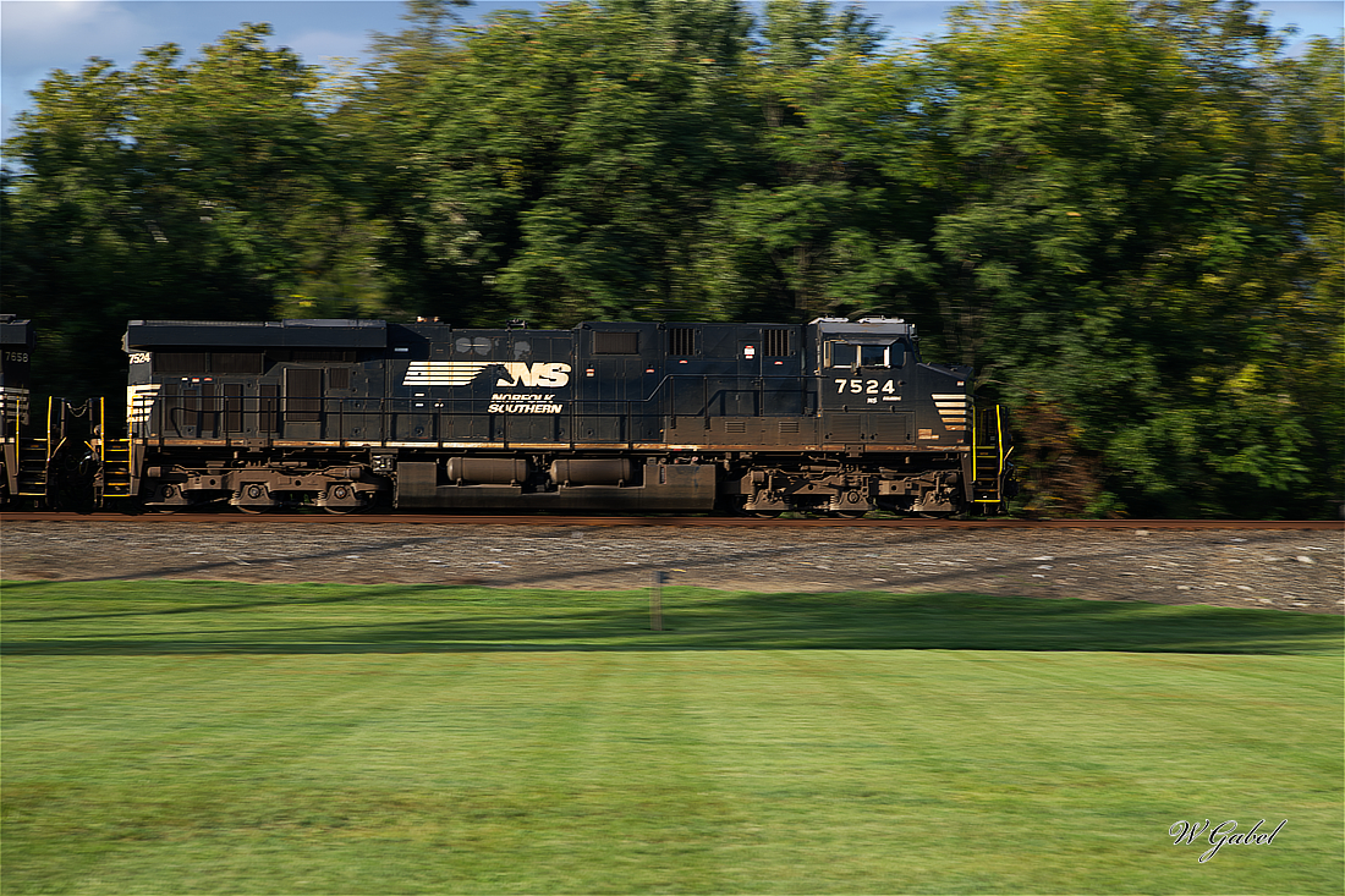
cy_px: 448
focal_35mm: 120
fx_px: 4482
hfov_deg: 17.1
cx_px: 672
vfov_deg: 11.4
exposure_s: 1/50
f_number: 10
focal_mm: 120
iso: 64
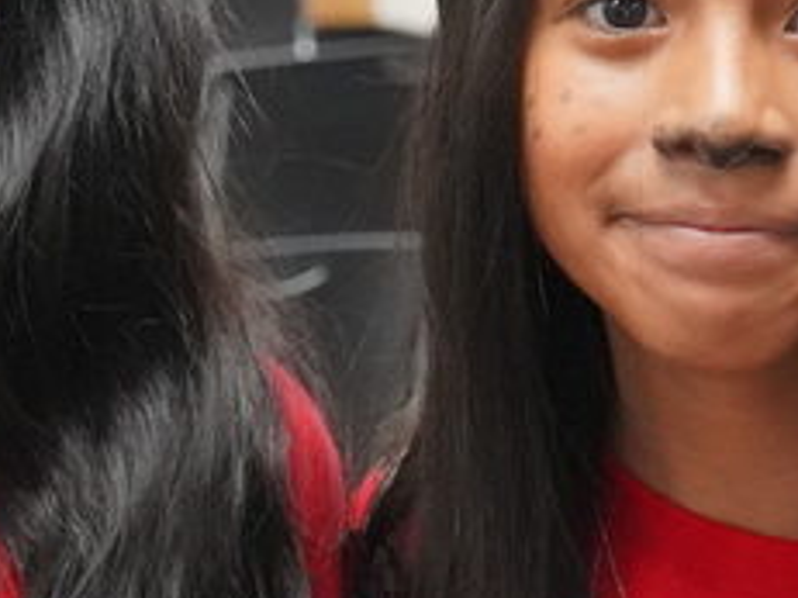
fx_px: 4723
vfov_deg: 7.2
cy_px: 361
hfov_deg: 9.6
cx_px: 173
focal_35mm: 205
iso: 12800
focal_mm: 48
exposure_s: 1/250
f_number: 6.3
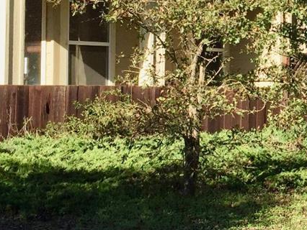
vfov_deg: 14.5
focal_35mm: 102
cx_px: 327
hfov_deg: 18.6
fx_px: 905
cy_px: 59
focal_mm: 4.15
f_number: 2.2
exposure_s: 1/1464
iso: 32
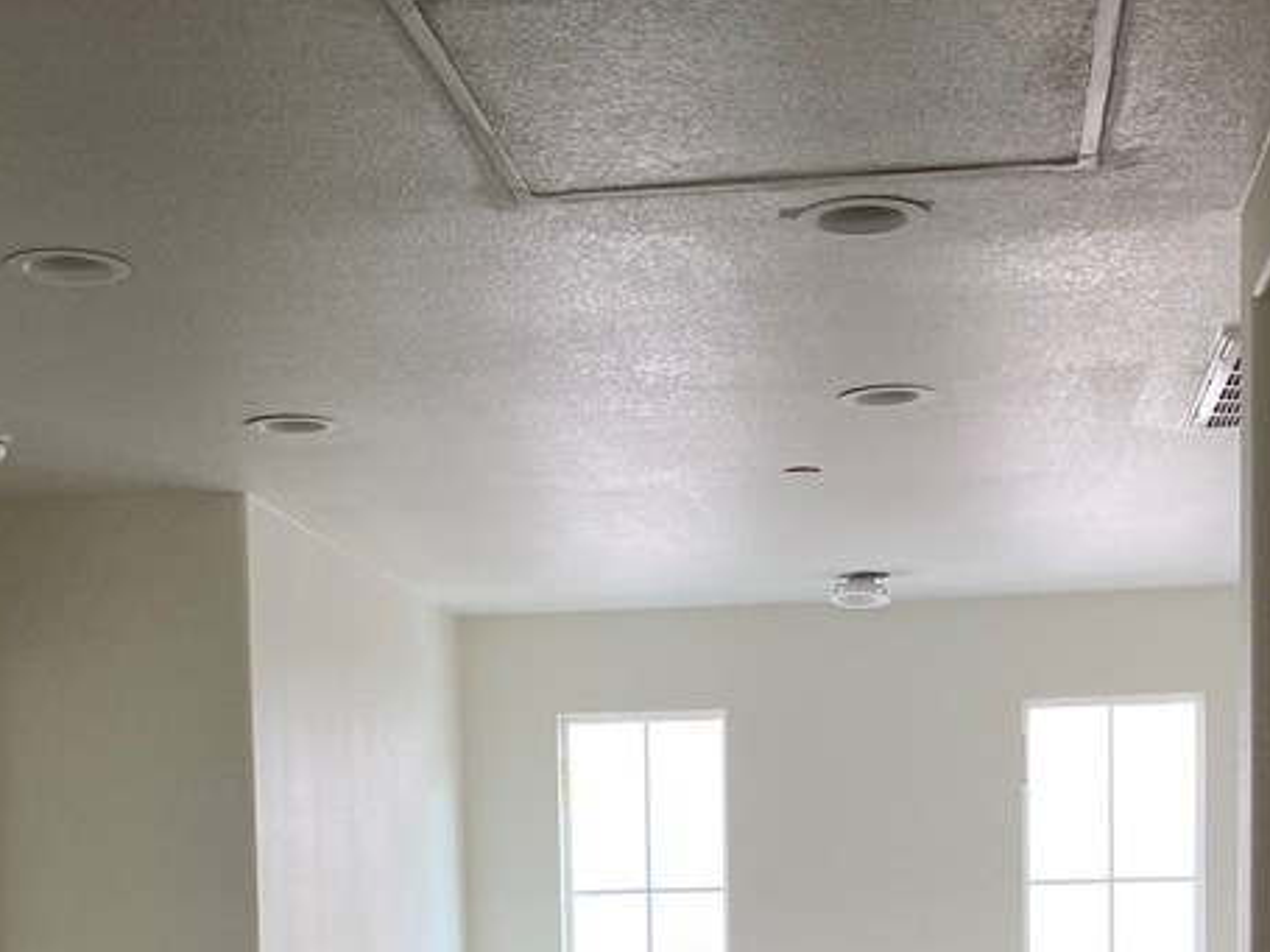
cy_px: 1047
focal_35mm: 63
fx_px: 2311
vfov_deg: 22.0
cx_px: 600
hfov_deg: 30.7
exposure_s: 1/108
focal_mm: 3.99
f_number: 1.8
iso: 80
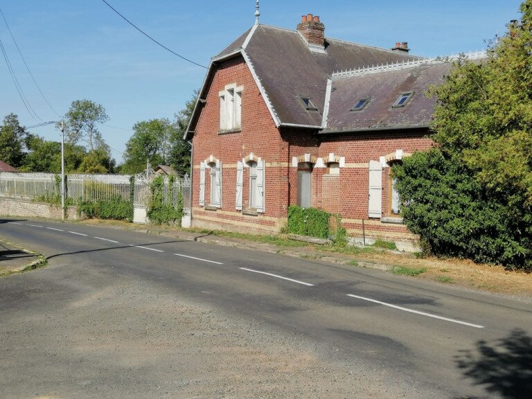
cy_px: 200
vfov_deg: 32.9
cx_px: 266
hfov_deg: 42.9
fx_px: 676
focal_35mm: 44
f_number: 1.8
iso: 50
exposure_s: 1/1527
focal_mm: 3.95
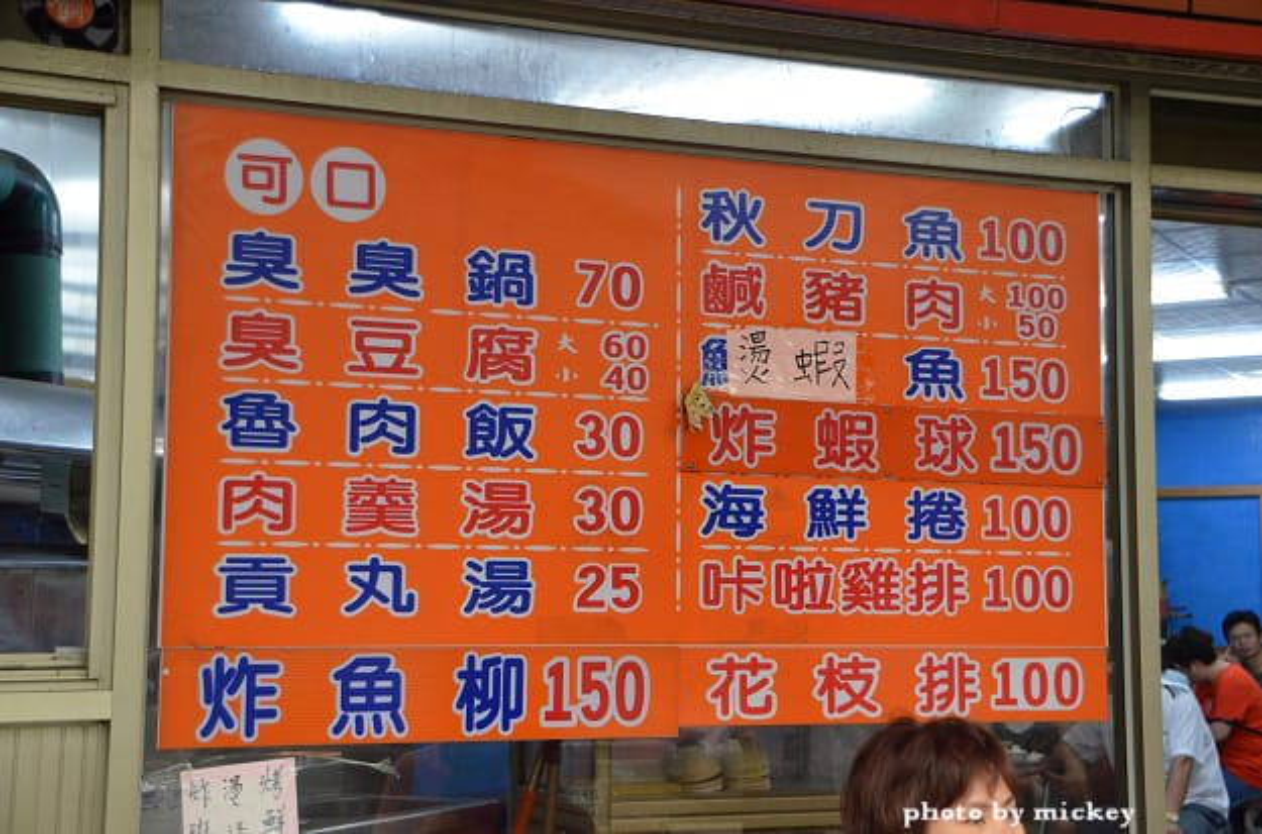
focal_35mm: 57
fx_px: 1993
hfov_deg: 35.1
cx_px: 631
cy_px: 417
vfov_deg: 23.6
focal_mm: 38
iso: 2500
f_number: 4.2
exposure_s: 1/250
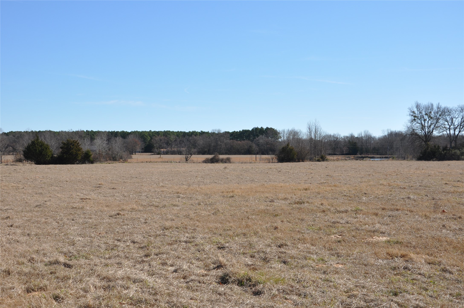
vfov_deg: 28.0
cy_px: 154
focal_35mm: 48
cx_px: 232
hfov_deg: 41.2
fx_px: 618
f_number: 10
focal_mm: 32
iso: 200
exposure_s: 1/400
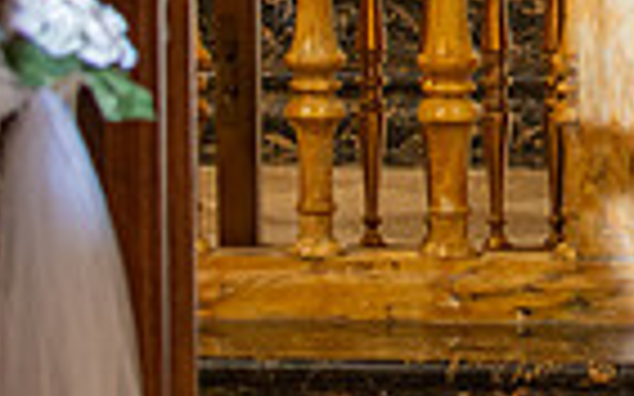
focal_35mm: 344
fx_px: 5941
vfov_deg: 3.8
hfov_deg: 6.0
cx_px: 1021
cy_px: -270
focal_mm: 70
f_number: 2.8
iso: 1000
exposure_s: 1/100
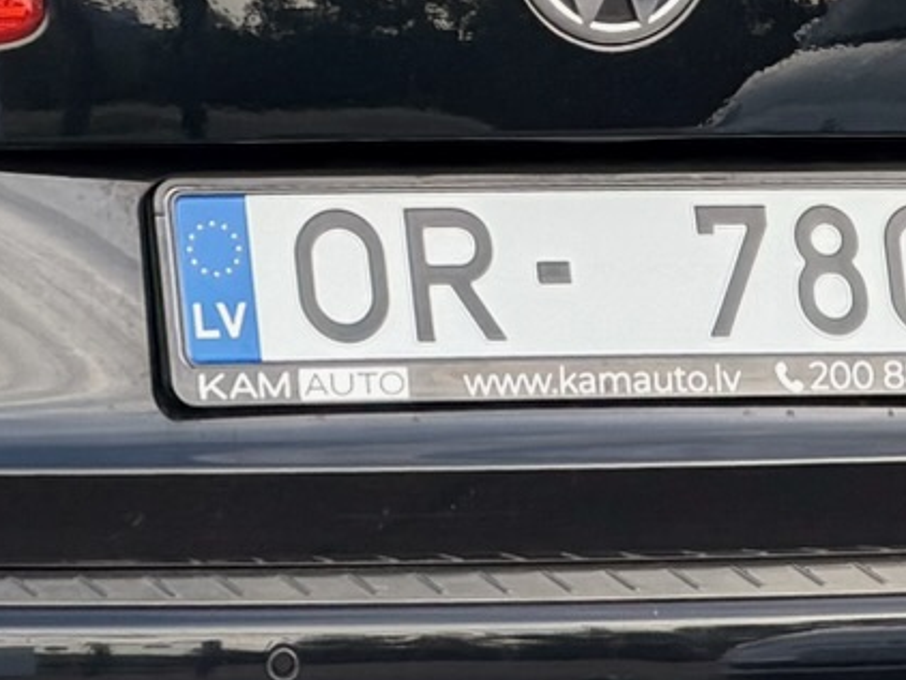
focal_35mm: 485
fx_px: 12701
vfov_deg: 3.1
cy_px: 30
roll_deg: +0.8
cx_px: -356
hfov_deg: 4.1
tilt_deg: -4.5
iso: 64
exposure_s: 1/121
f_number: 2.8
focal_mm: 16.89
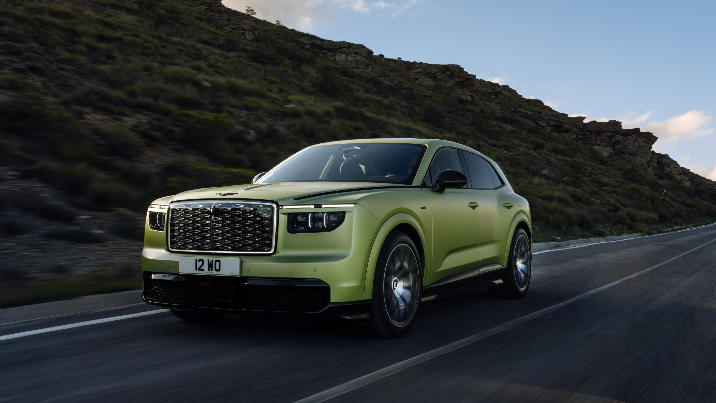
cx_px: 353
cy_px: 229
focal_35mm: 33
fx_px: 627
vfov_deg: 35.6
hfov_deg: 59.5
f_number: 13
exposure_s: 1/20
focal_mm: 31
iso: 100
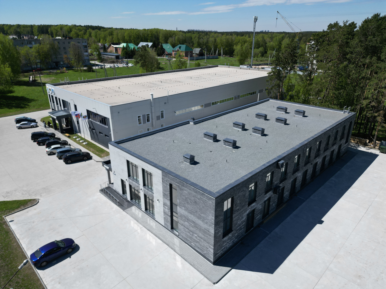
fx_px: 268
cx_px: 193
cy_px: 144
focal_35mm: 24
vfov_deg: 56.8
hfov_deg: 71.6
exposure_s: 1/4000
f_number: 1.7
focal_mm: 6.72
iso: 100
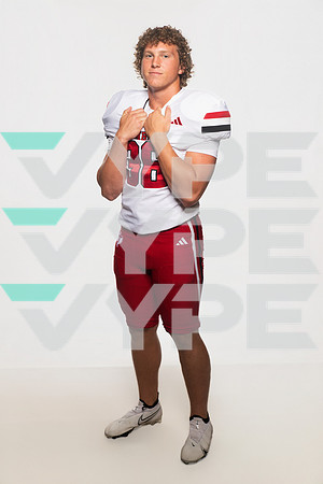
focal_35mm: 50
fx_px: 673
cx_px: 162
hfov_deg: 27.0
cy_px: 242
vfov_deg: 39.6
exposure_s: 1/200
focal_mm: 50
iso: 500
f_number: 6.3
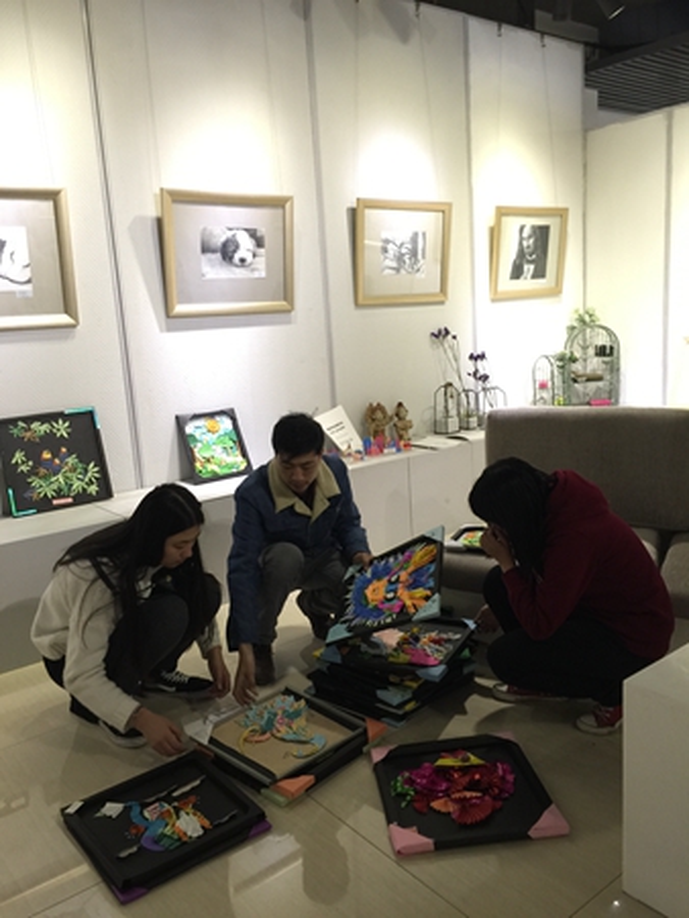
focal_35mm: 29
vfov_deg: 61.6
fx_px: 769
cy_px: 459
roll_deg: +3.8
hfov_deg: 48.3
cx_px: 344
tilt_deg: -9.5
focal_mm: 4.15
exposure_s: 1/15
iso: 50
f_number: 2.2
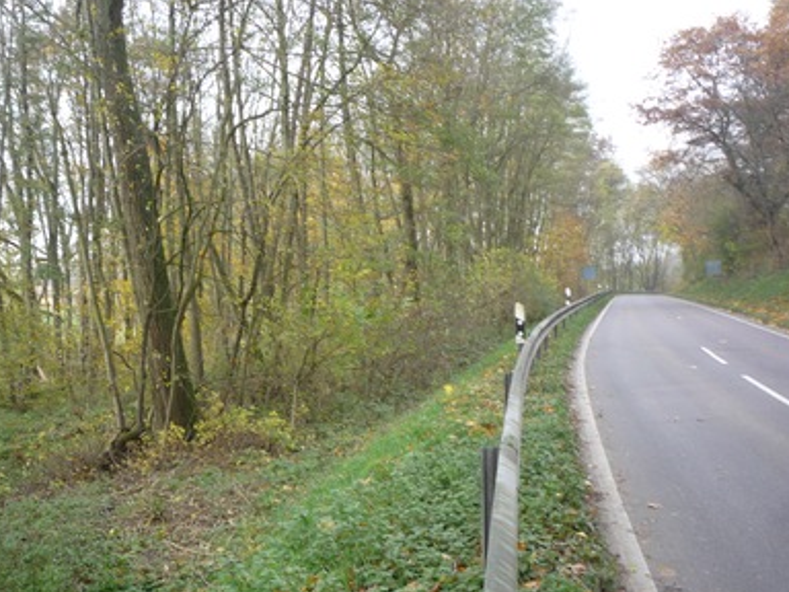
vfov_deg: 35.9
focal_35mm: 40
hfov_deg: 46.4
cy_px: 333
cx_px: 302
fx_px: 912
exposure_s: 1/60
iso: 100
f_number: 3.3
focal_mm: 5.2
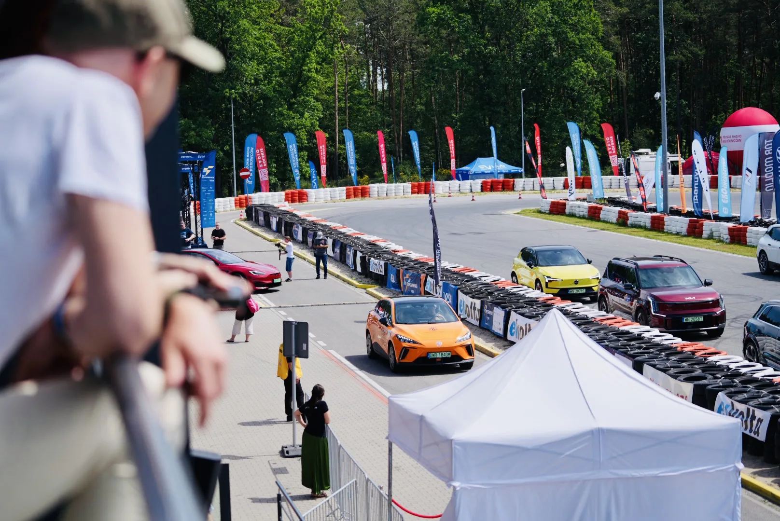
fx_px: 1865
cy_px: 260
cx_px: 390
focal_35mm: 86
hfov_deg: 23.6
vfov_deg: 15.9
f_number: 4
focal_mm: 86
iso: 100
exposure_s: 1/1000
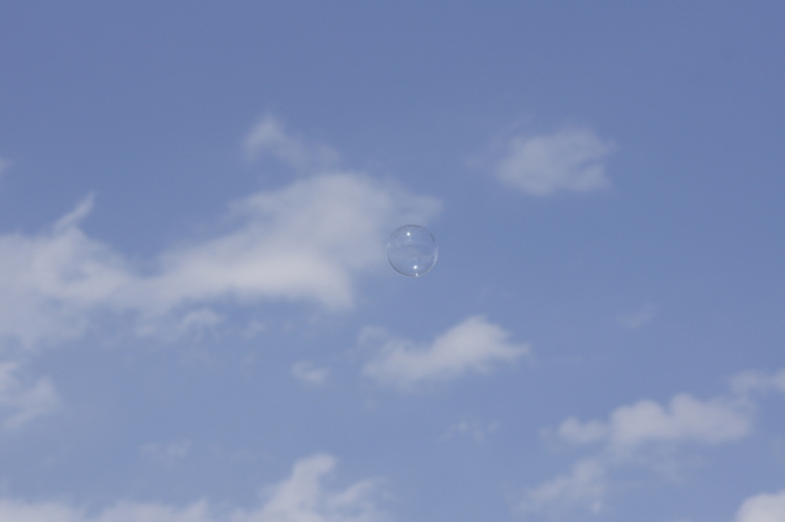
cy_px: 261
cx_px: 392
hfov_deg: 15.2
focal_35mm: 135
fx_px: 2941
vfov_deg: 10.1
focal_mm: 90
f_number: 9
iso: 200
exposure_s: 1/1250
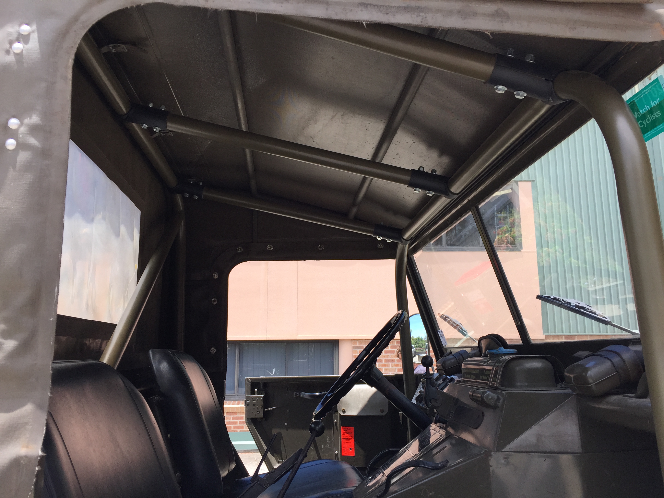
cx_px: 332
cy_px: 249
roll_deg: -1.2
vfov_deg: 48.2
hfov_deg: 61.7
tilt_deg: +8.7
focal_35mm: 29
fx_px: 556
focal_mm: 4.15
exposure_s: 1/732
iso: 32
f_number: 2.2
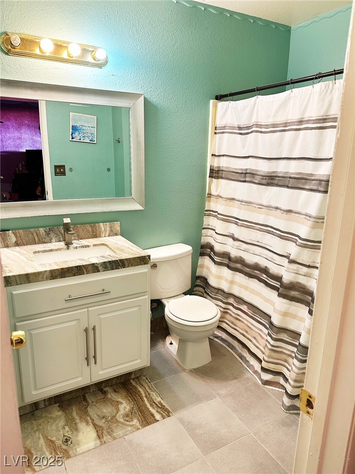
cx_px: 178
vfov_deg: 71.6
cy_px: 237
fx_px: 328
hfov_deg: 56.8
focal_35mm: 24
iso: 125
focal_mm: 6.86
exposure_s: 1/60
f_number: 1.78
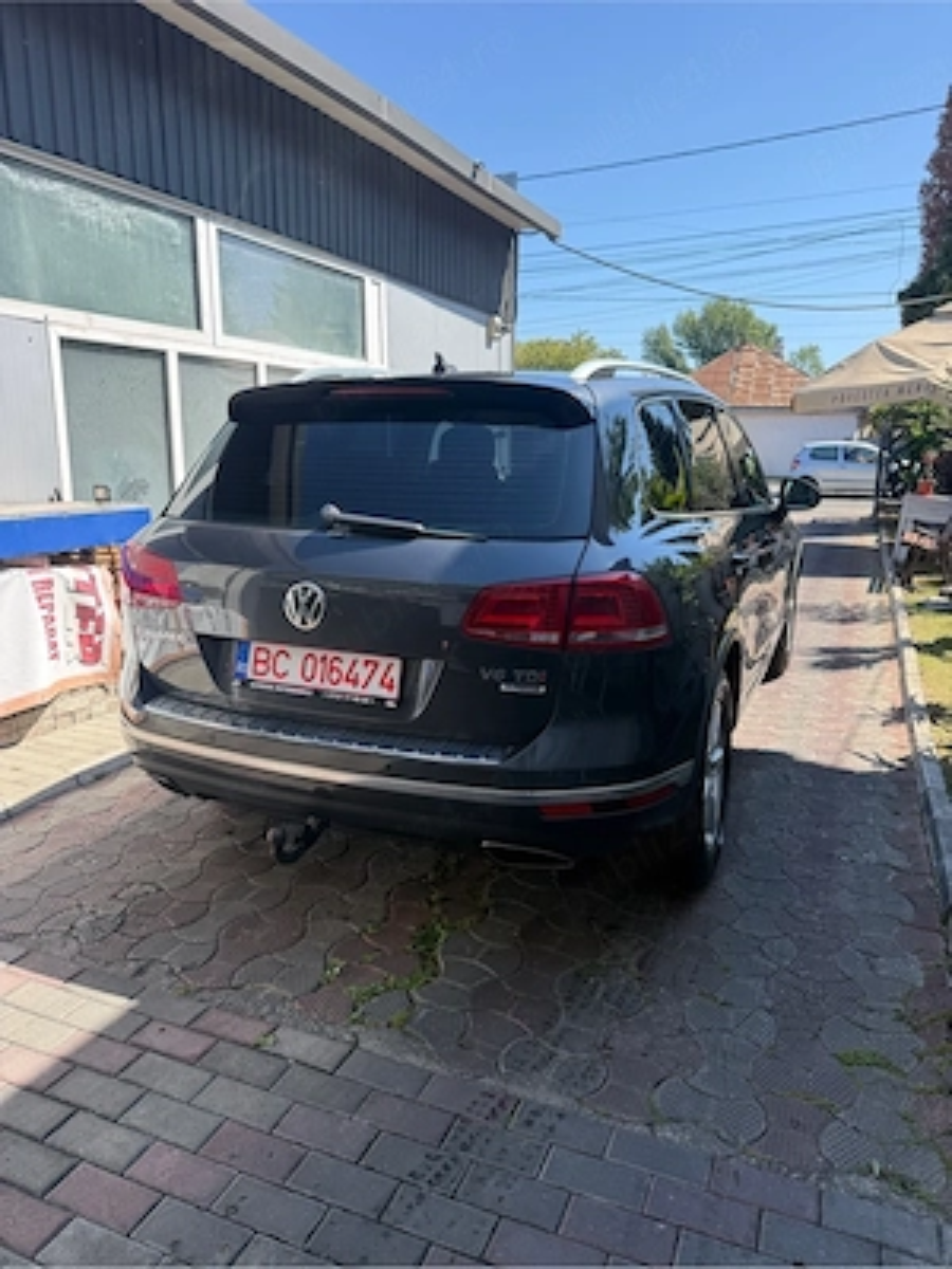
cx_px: 476
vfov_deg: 71.6
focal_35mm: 24
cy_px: 634
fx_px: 880
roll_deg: -1.1
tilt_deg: -11.8
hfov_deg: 56.8
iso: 100
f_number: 1.78
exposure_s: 1/1770
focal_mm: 6.76
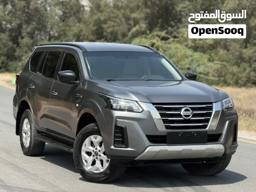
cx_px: 128
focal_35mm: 100
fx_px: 740
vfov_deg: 14.8
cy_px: 96
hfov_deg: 19.6
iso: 32
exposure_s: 1/638
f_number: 2.8
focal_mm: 16.89
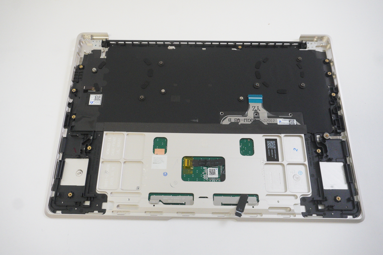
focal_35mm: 30
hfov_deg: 62.0
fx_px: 319
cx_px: 192
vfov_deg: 43.5
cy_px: 128
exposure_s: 1/250
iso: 5000
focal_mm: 20
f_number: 5.6
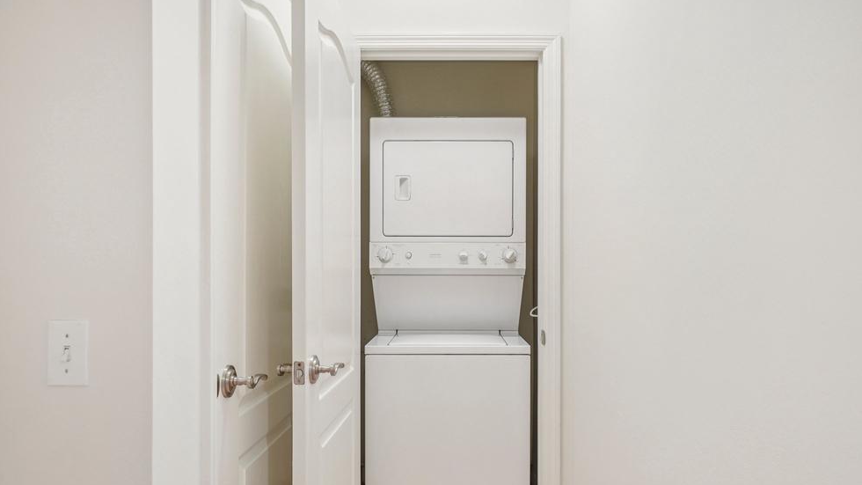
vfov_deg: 49.3
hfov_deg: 78.7
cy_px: 282
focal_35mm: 23
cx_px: 449
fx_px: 526
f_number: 7.1
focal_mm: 14
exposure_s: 1
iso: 100
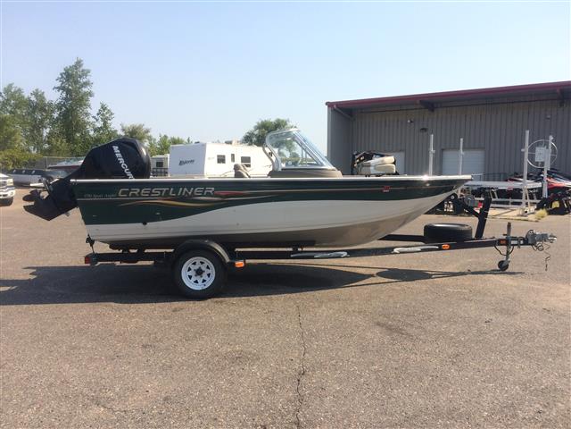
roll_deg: +0.3
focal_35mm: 29
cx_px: 286
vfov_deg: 48.2
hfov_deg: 61.7
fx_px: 478
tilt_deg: -6.9
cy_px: 214
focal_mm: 4.15
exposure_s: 1/1866
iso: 32
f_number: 2.2
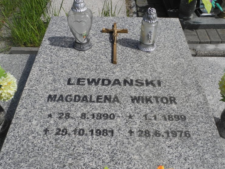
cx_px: 117
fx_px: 247
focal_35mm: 38
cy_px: 87
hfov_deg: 49.0
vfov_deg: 37.7
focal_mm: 7.4
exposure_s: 1/1000
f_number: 5.6
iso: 100
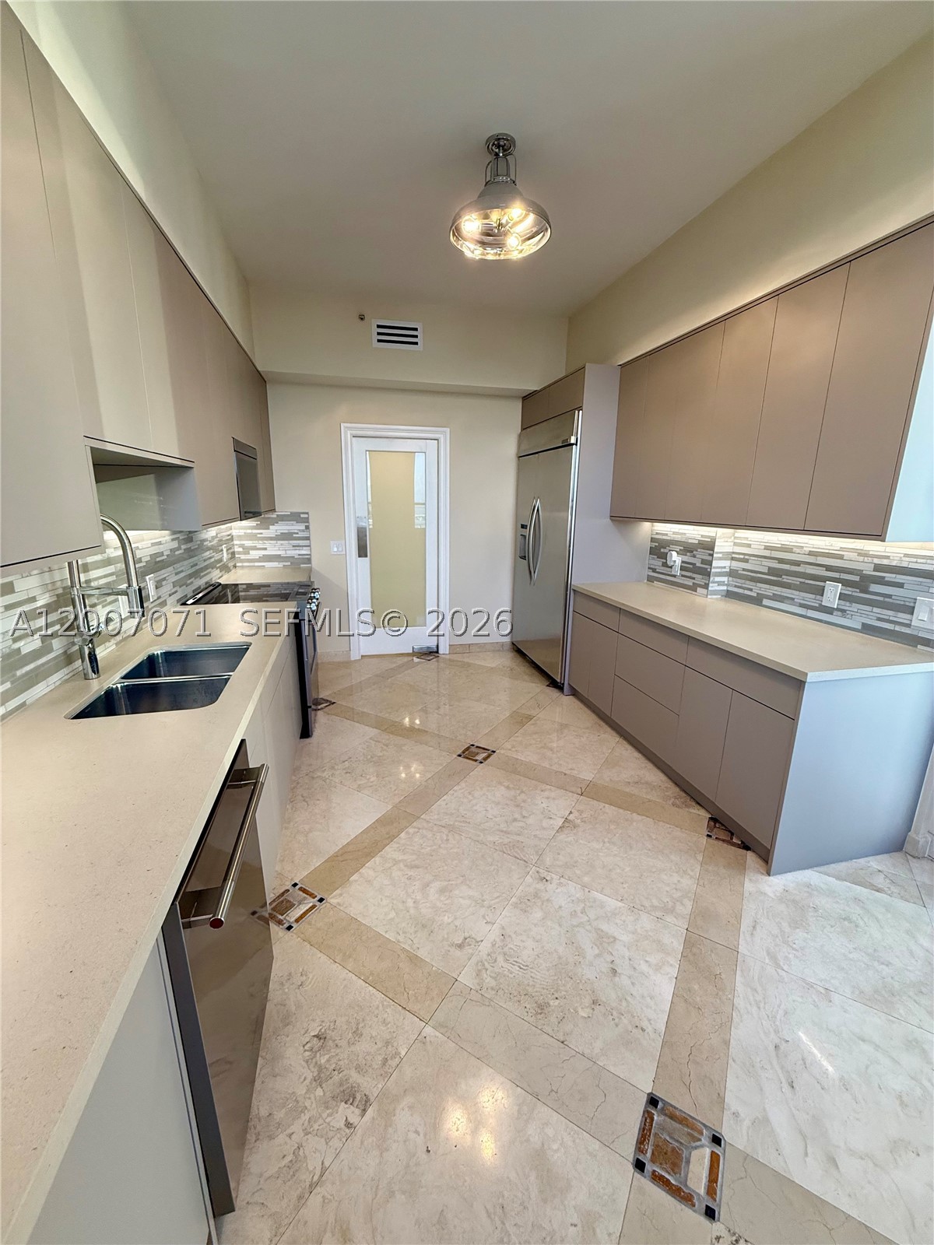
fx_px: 504
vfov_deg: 102.1
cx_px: 467
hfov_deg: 85.7
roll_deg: -1.2
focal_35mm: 14
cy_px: 622
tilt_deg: -11.4
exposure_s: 1/120
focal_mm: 2.22
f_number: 2.2
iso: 160
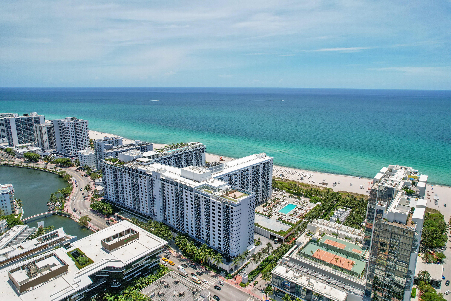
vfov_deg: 57.2
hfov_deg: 78.6
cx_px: 226
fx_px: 276
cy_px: 150
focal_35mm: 22
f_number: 2.8
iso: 150
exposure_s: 1/5000
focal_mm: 8.38
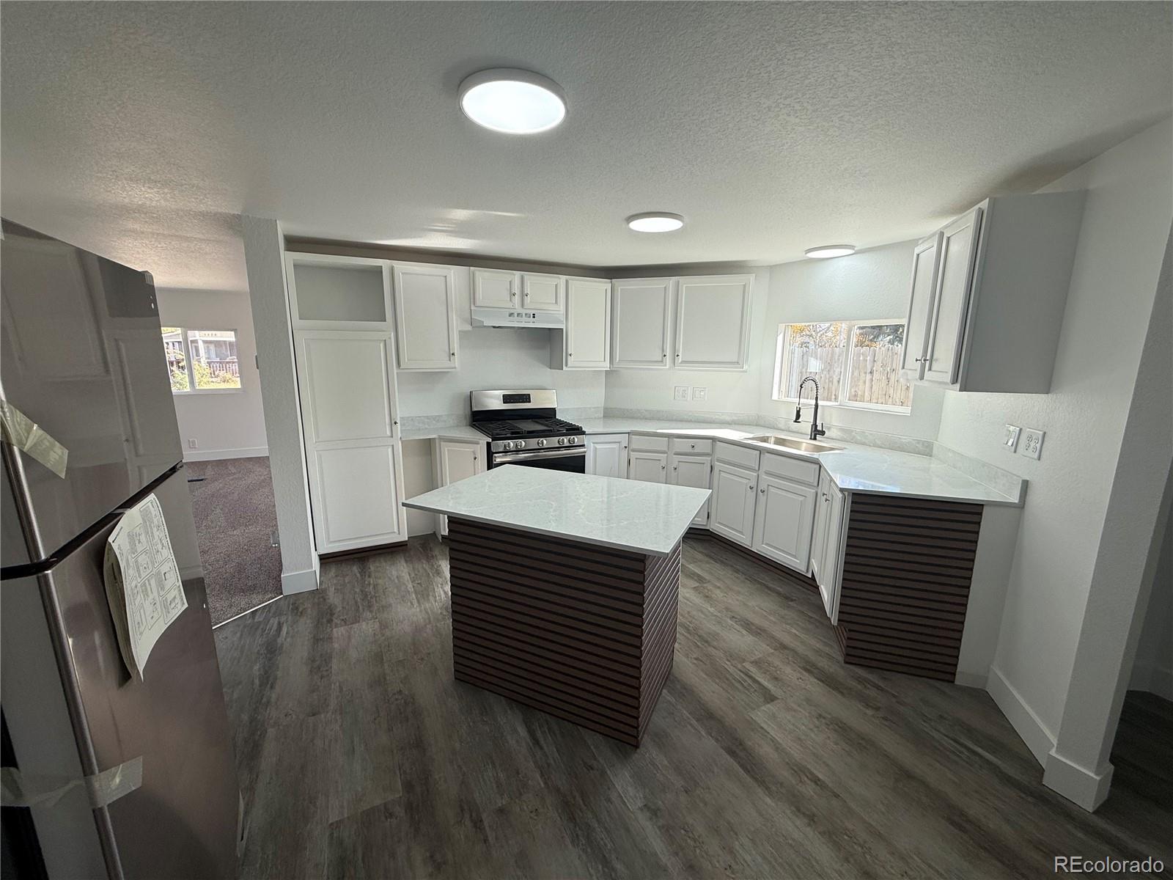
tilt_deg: -10.6
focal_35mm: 14
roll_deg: -0.9
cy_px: 440
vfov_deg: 85.7
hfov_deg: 102.1
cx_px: 586
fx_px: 474
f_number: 2.2
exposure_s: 1/161
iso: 50
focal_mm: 2.22
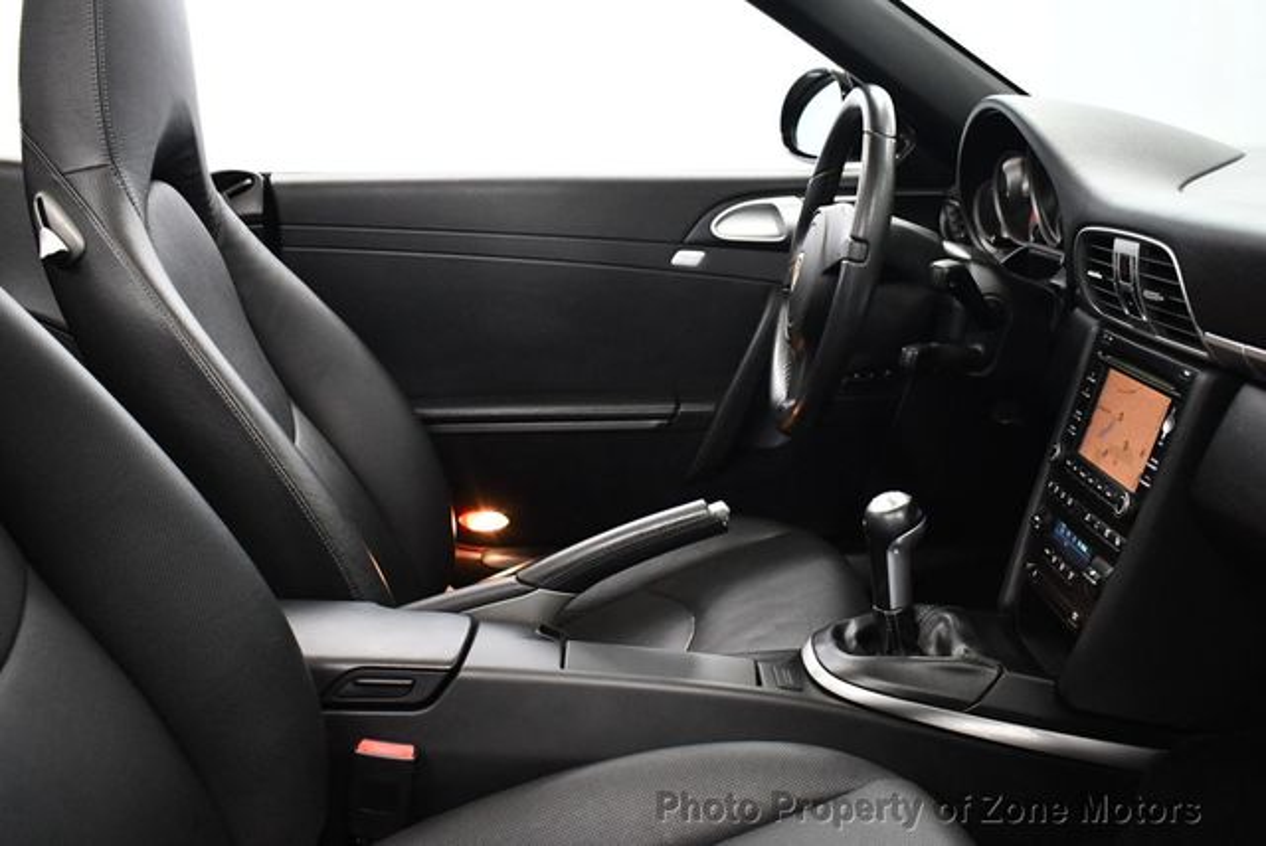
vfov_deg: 36.9
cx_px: 633
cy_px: 423
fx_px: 1267
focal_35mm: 36
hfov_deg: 53.1
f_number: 3.5
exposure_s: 1/125
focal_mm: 18
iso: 2800
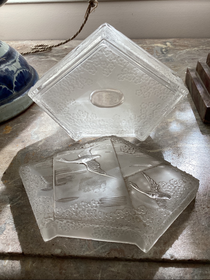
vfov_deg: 58.4
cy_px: 140
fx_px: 251
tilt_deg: -36.2
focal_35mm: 31
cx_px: 105
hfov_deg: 45.4
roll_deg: +2.2
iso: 25
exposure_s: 1/206
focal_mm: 3.3
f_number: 2.4
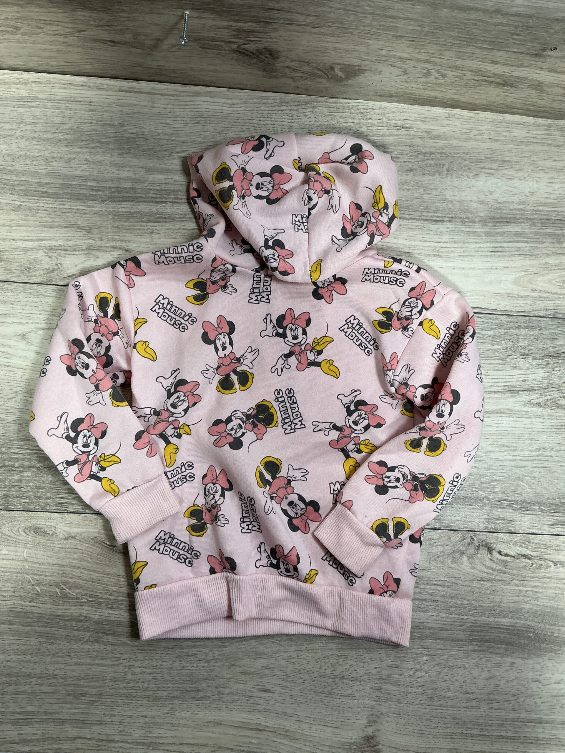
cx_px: 282
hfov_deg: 48.2
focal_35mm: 29
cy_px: 376
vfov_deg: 61.7
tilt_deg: -83.4
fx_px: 631
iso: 40
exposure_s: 1/50
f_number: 1.8
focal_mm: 3
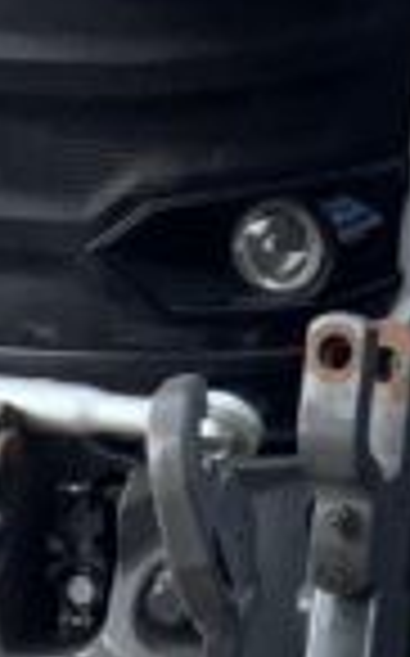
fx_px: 3869
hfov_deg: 5.9
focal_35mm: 216
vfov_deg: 9.7
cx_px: 820
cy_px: 94
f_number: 1.8
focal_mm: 3
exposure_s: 1/657
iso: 16
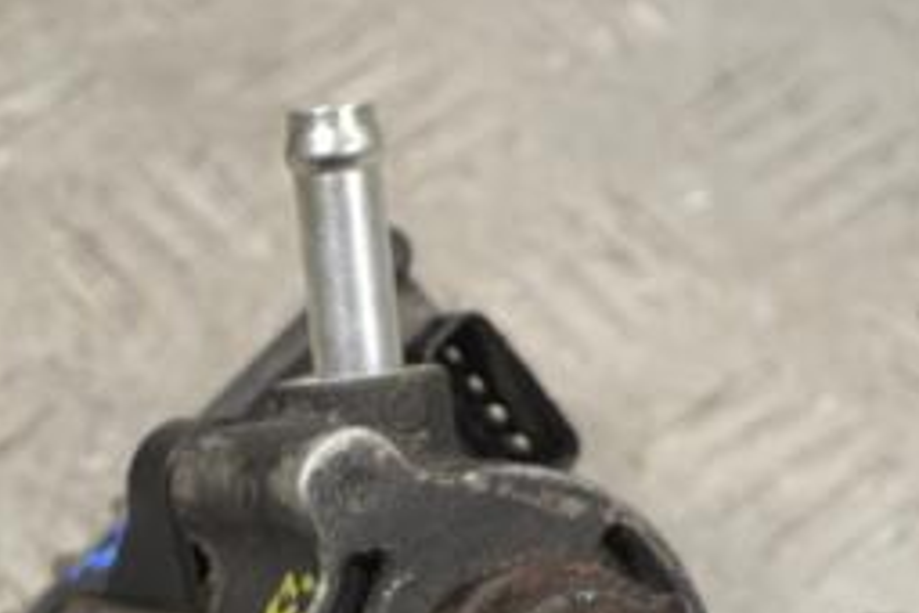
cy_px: 653
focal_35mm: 141
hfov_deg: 14.6
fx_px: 3599
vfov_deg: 9.6
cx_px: 469
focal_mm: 40
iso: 200
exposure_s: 1/30
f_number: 5.3
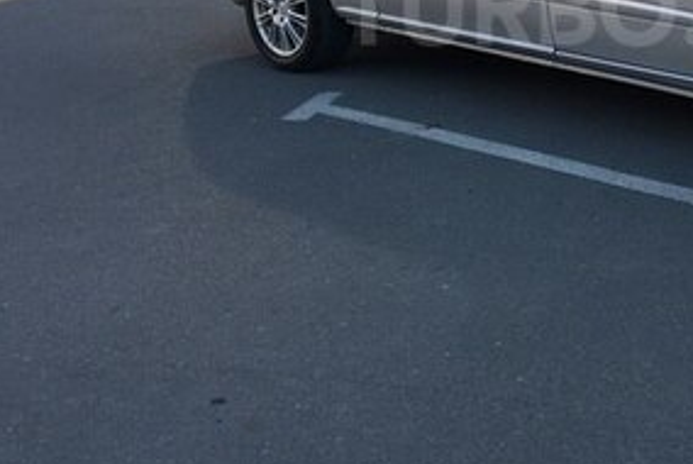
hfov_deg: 28.0
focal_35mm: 70
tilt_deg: -10.6
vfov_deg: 19.0
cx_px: 591
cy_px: 9
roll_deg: +0.9
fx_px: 1349
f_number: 2.2
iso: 25
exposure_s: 1/447
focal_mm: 4.15
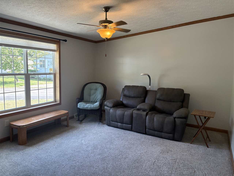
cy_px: 88
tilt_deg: -7.3
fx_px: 176
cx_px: 117
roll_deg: -1.1
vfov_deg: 53.0
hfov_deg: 67.3
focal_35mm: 26
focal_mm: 5.96
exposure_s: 1/147
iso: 125
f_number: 1.6
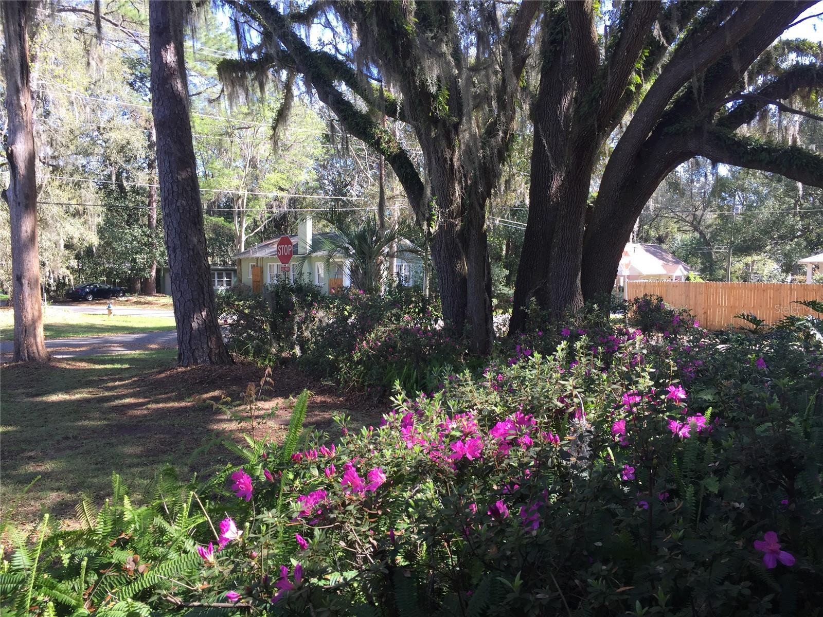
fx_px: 689
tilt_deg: -2.9
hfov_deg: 61.7
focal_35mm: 29
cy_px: 308
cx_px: 412
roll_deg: -0.4
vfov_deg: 48.2
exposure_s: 1/189
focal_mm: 4.15
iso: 32
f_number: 2.2
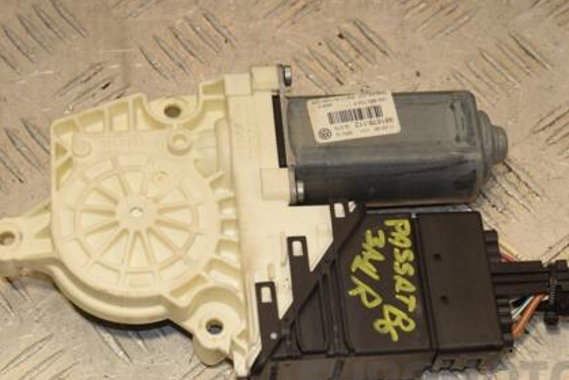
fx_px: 1629
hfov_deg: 19.8
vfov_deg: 13.3
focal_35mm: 103
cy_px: 201
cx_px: 274
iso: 800
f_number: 9
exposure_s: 1/200
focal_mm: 48
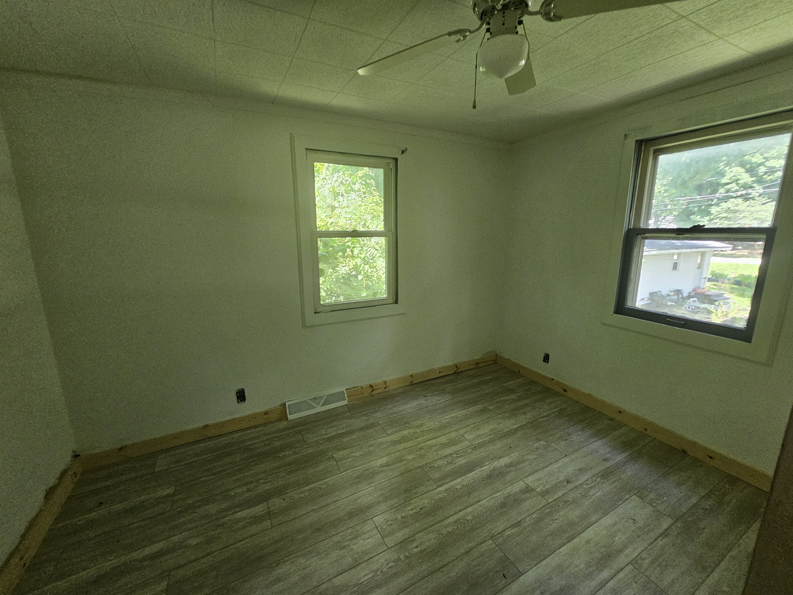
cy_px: 298
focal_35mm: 13
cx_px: 396
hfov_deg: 106.2
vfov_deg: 89.9
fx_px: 298
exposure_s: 1/77.4
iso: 250
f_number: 2.2
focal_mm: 2.2
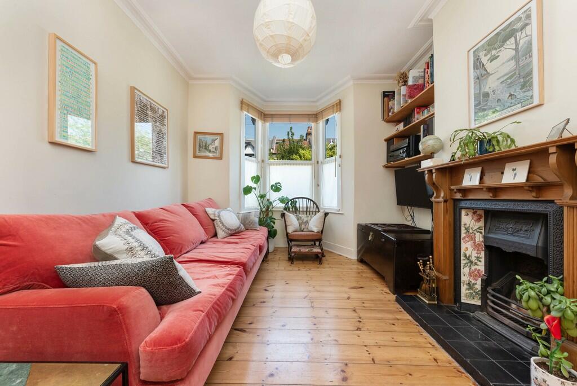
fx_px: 192
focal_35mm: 12
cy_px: 193
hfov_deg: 112.6
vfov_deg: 90.1
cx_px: 288
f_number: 9
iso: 200
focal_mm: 12
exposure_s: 1/10
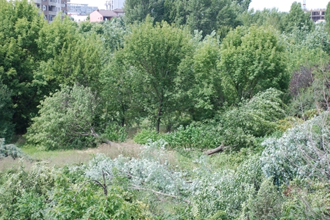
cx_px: 170
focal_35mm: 81
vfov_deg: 16.9
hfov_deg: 25.1
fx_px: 743
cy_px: 108
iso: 100
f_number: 5.6
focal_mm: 52
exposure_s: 1/125
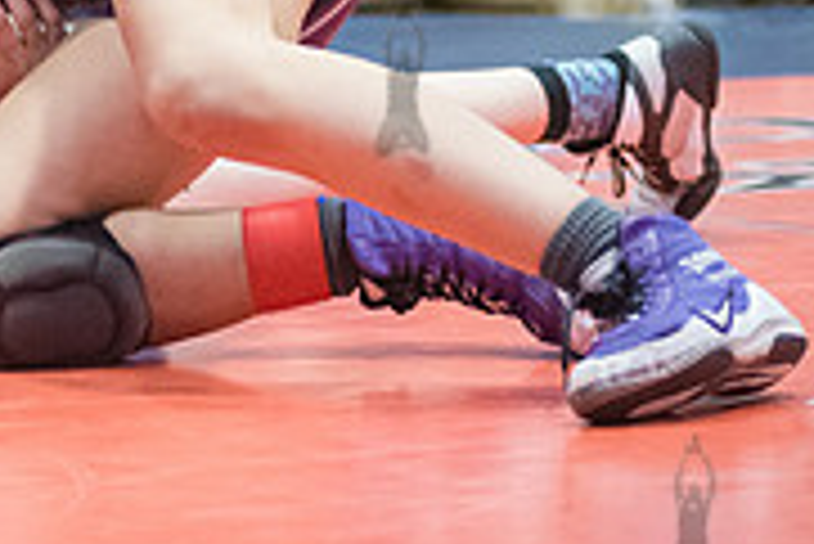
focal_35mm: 341
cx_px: -311
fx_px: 7716
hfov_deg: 6.0
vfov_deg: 4.0
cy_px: -82
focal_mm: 92
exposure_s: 1/500
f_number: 3.2
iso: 8000
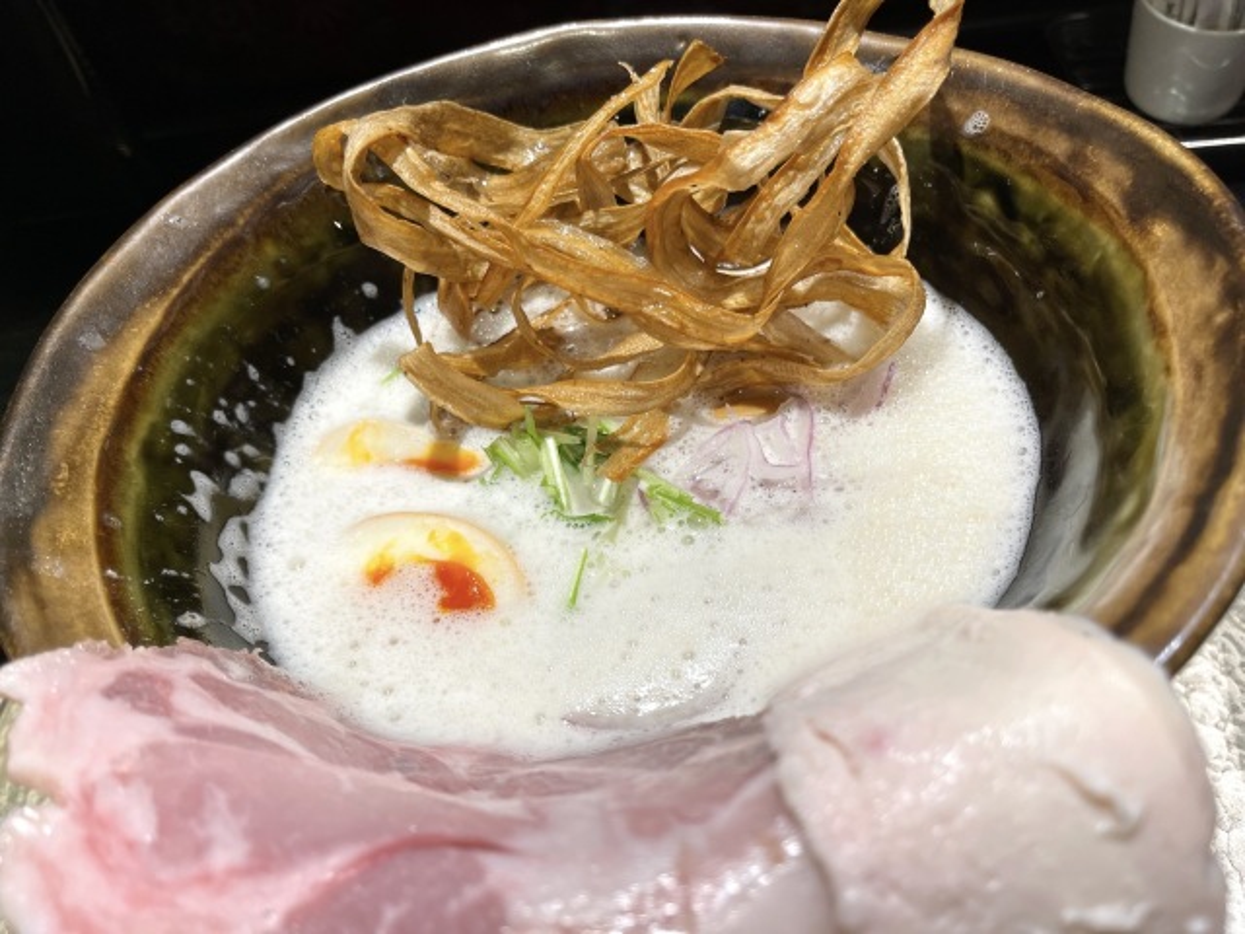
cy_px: 467
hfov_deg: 67.3
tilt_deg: -45.4
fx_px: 935
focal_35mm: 26
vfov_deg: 53.1
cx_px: 622
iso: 64
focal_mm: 5.1
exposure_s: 1/60
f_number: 1.6
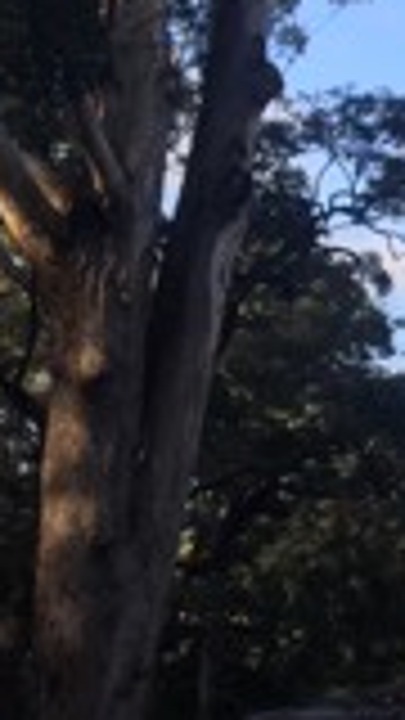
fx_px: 1966
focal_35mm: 103
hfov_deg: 9.6
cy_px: 346
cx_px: 1134
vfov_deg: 20.7
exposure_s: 1/732
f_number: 2.2
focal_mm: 4.15
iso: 32
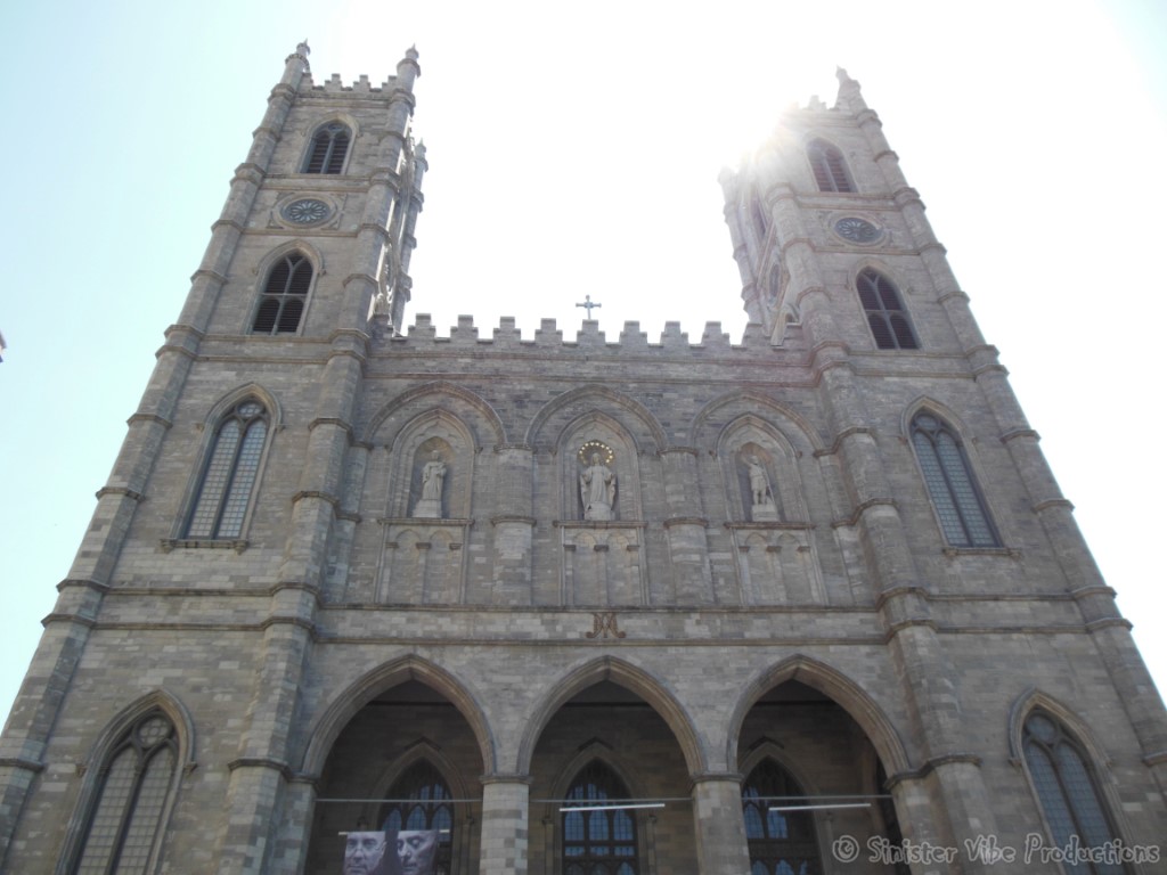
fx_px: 843
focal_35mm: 25
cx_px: 584
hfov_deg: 69.4
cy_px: 438
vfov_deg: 54.9
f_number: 3.2
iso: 125
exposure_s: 1/640
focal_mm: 4.5
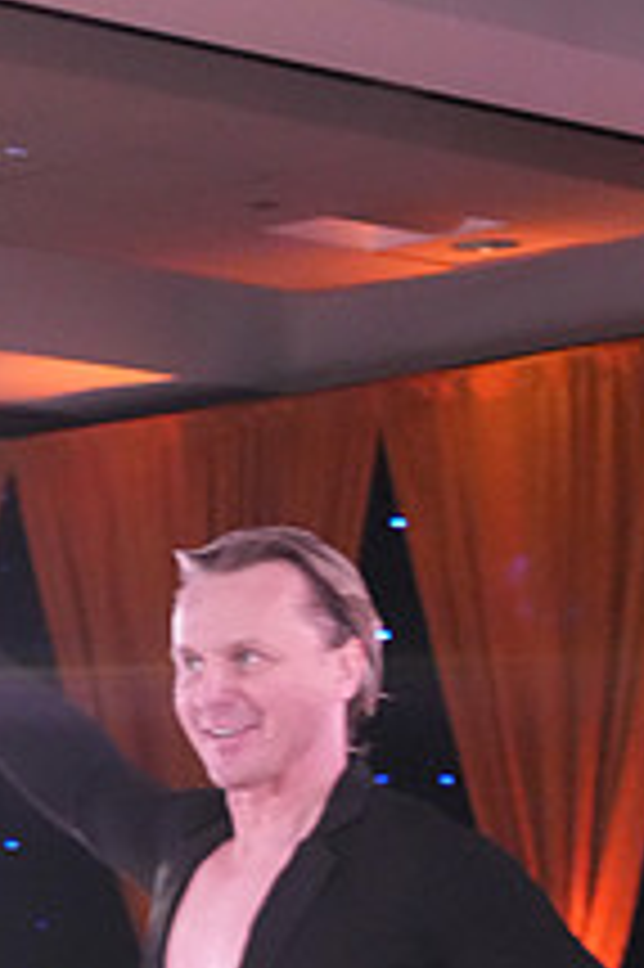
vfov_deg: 9.2
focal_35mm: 219
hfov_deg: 6.2
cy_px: 1301
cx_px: 682
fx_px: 5886
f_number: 6.3
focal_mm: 54
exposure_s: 1/320
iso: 8000
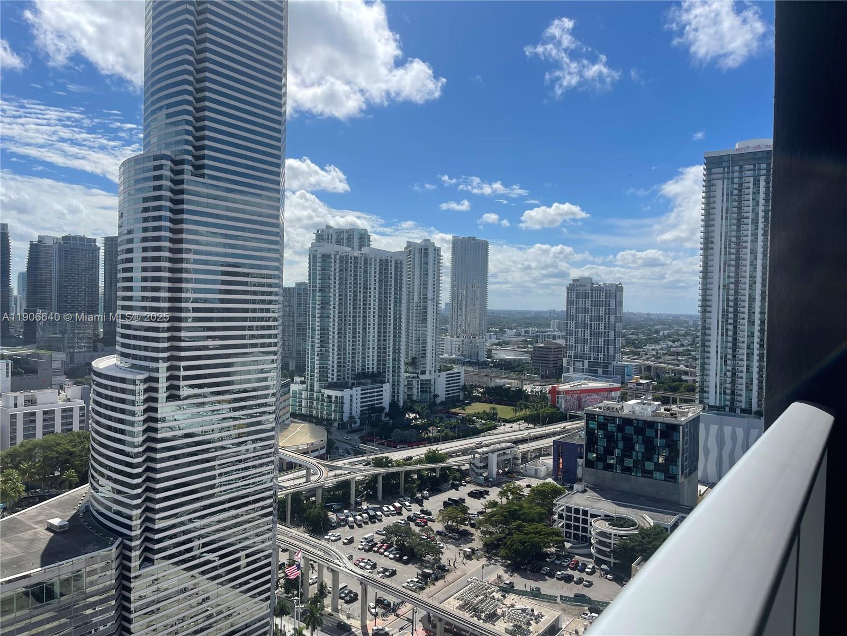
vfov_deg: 54.9
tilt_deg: -1.9
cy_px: 318
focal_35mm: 25
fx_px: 612
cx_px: 424
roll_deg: -1.6
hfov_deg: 69.4
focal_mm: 5.1
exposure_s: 1/7407
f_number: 1.6
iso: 32
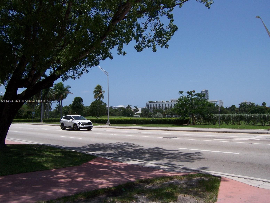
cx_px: 135
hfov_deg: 55.4
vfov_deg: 42.9
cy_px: 102
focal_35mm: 33
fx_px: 257
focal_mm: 5.5
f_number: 5.6
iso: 80
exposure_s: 1/750
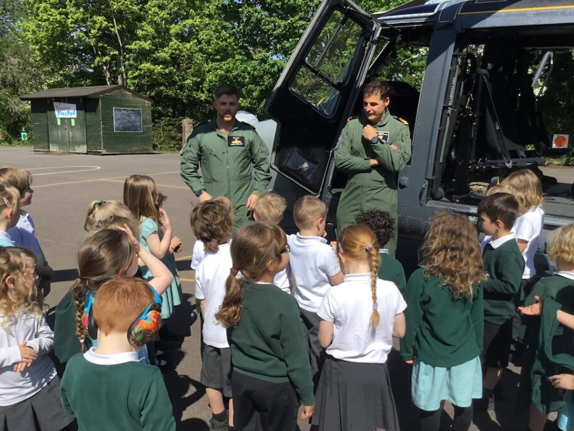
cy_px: 216
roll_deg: -0.3
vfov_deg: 44.2
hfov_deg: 56.8
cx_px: 284
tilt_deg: -9.4
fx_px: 531
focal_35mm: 32
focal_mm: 3.3
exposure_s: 1/1359
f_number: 2.4
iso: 25
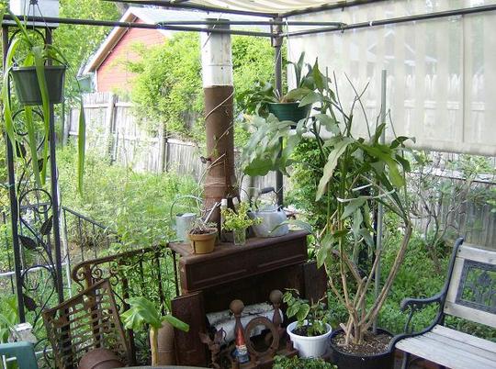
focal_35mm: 36
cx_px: 248
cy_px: 184
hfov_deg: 51.5
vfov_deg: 39.5
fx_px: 514
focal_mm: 6
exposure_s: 1/64
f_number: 2.8
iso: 120
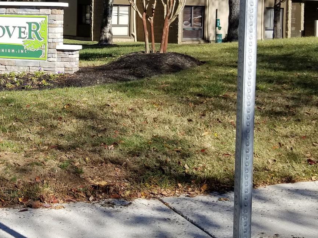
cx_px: 34
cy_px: 12
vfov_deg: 22.9
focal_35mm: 62
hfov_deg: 29.9
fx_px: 569
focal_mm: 4.25
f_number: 1.7
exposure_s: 1/1908
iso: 50
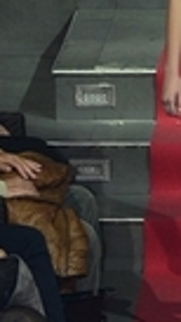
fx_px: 4994
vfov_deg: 3.7
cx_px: 256
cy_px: 167
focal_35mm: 585
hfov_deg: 2.1
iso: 640
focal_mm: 98
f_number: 5.6
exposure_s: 1/160
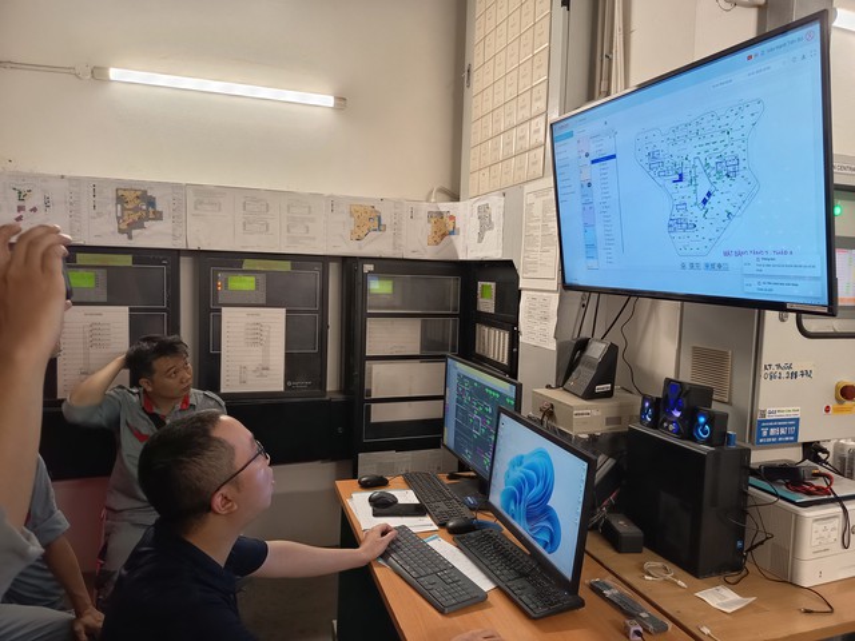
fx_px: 593
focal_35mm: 24
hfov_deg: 71.6
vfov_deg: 56.8
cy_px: 320
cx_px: 428
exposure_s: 1/25
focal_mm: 5.27
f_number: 1.7
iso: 404
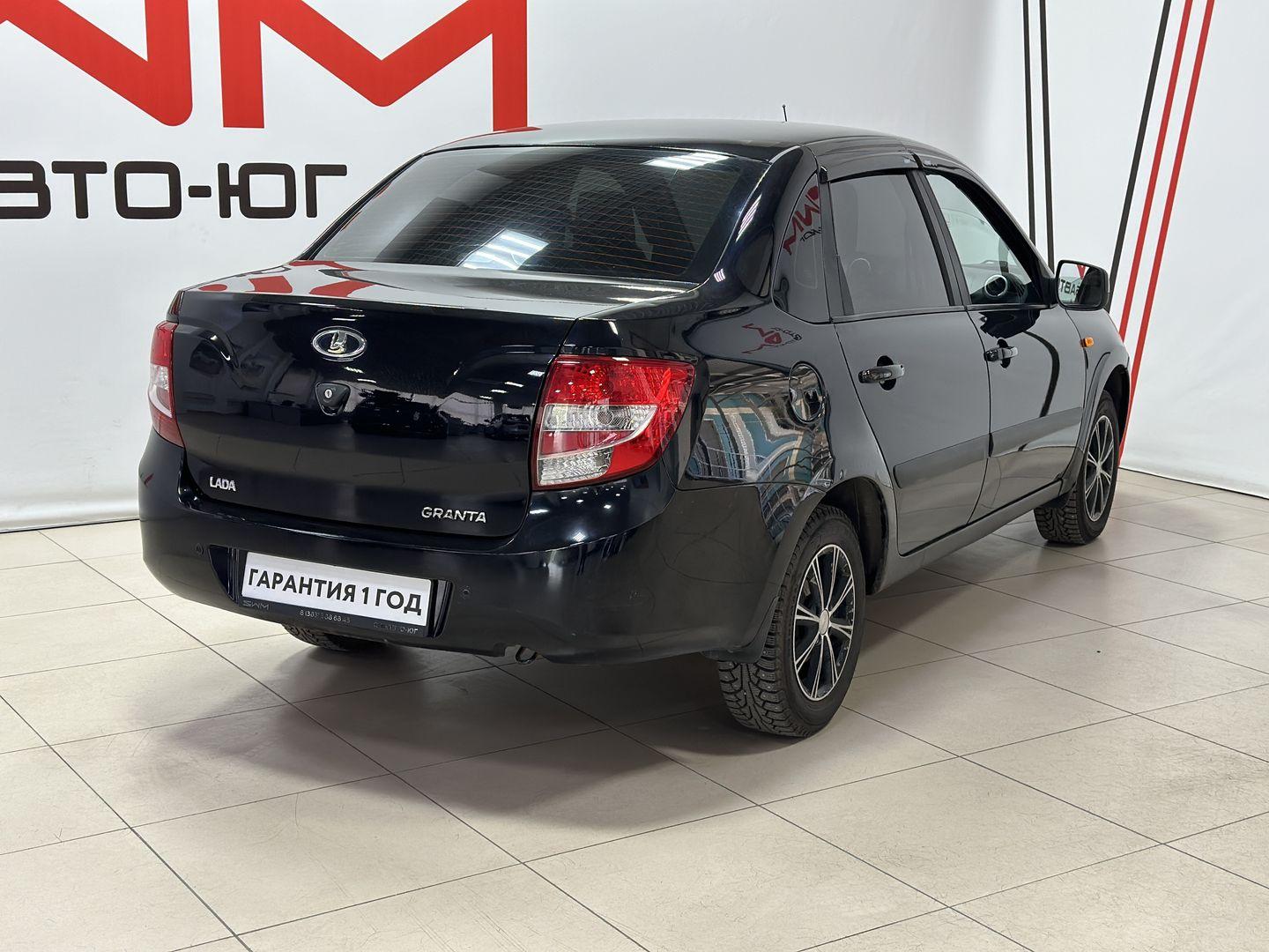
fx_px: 1760
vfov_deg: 30.3
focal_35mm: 48
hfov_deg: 39.7
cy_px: 476
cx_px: 634
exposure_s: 1/100
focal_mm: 6.86
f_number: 1.78
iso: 125
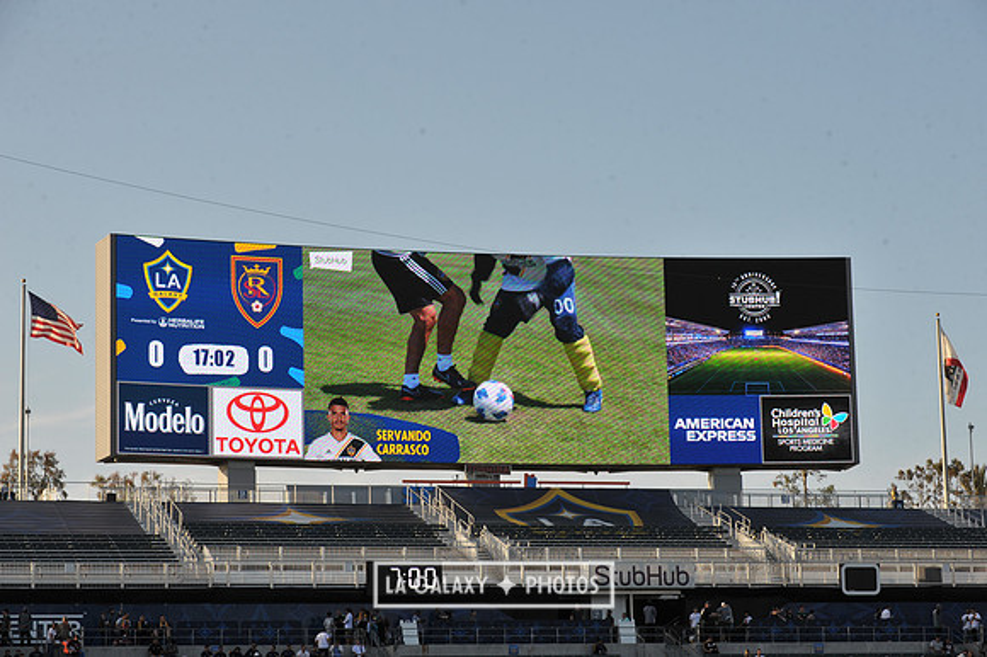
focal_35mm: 105
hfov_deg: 19.5
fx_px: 2877
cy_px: 328
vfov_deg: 13.0
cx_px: 494
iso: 400
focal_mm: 105
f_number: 11
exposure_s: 1/500
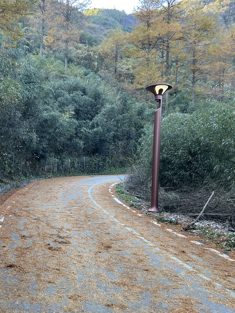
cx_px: 78
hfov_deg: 40.2
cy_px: 173
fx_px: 317
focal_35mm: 35
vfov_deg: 52.5
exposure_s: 1/160
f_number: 1.5
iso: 64
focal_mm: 5.7
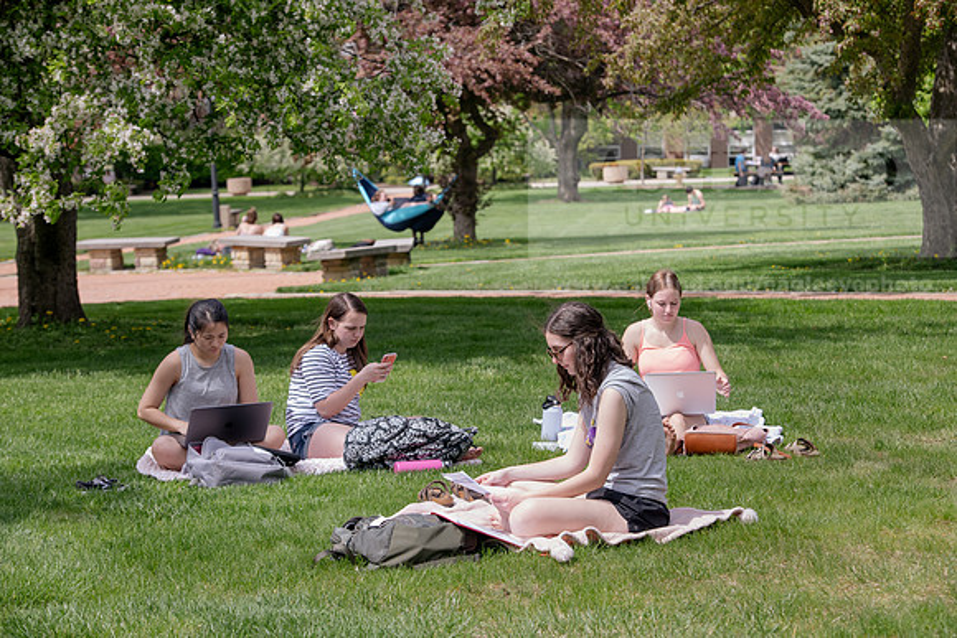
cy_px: 319
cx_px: 478
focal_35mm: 102
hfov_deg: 20.0
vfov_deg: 13.4
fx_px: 2712
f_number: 7.1
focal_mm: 102
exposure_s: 1/400
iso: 250
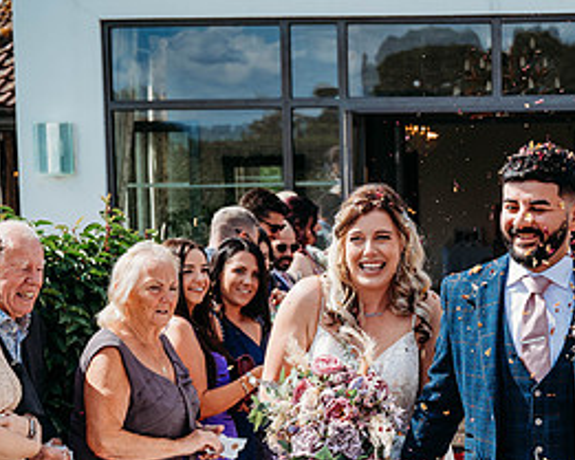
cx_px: 529
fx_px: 1668
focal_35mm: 98
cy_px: 352
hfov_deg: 19.2
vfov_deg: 15.6
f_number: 5
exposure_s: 1/800
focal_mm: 47
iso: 200
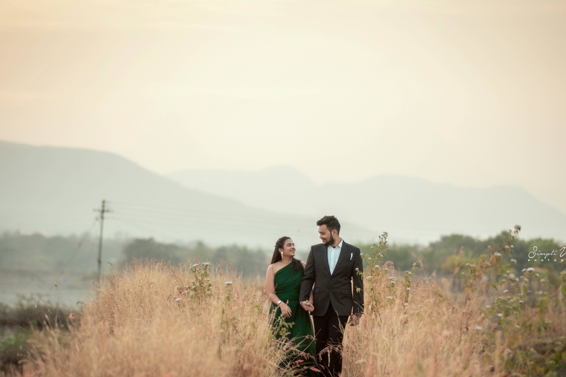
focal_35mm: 135
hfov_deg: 15.2
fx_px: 2123
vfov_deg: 10.2
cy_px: 244
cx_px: 295
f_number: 1.4
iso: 200
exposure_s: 1/400
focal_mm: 85
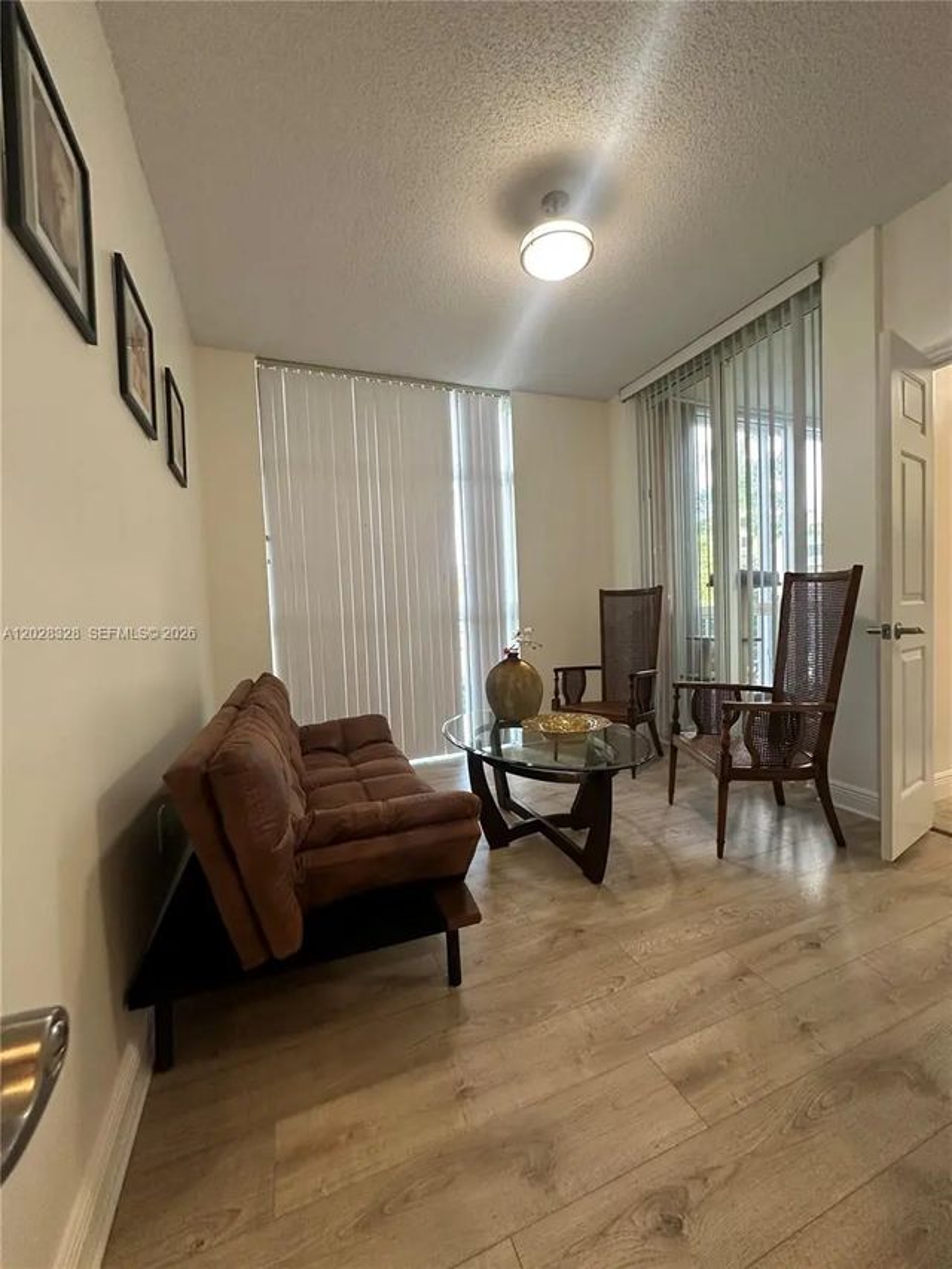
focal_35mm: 14
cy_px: 634
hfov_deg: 85.7
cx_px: 476
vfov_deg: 102.1
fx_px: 513
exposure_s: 1/60
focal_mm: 2.22
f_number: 2.2
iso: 200
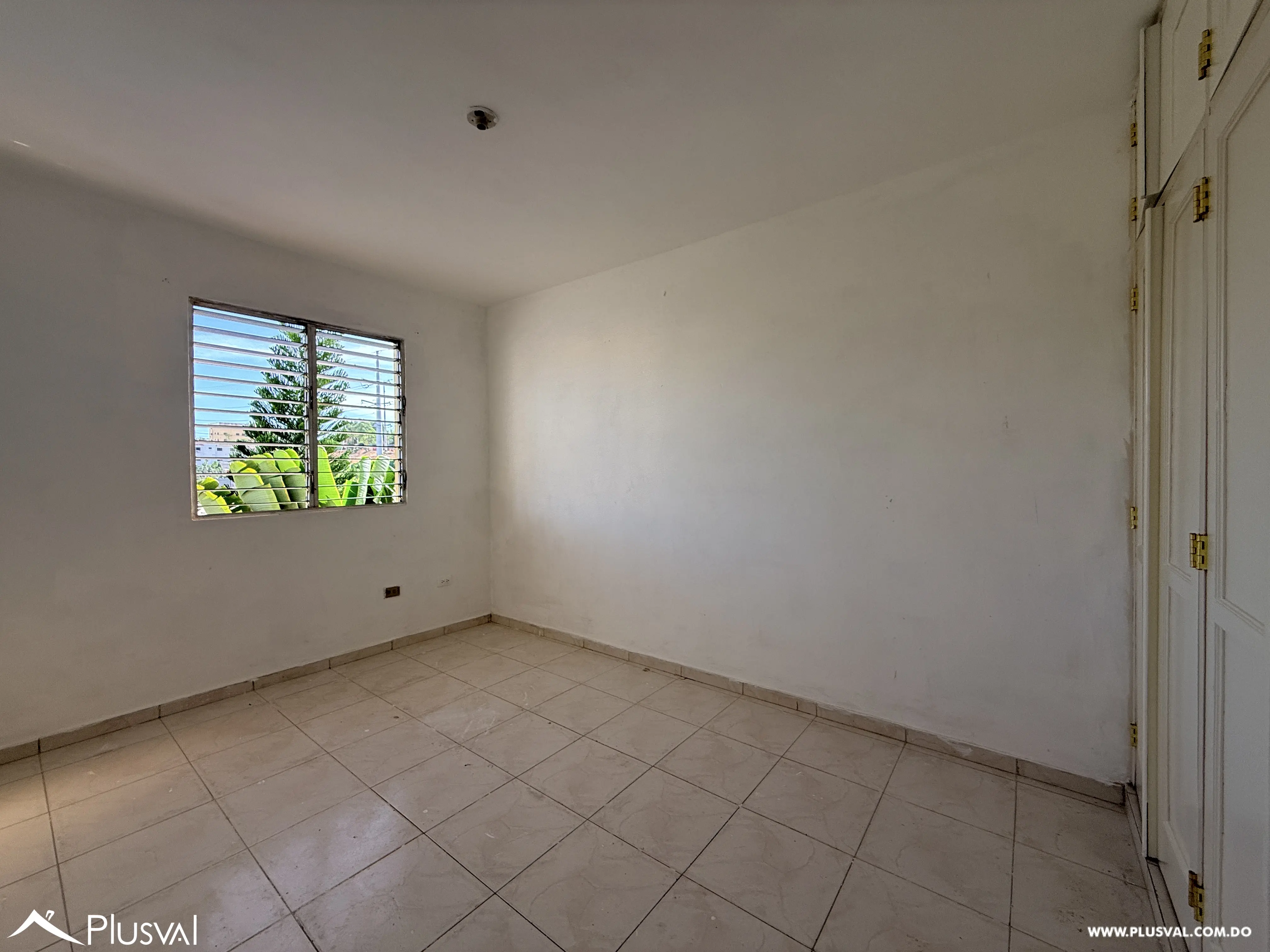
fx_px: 514
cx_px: 635
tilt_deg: -0.9
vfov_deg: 85.7
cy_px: 476
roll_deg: +0.4
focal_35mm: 14
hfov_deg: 102.1
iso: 64
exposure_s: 1/273
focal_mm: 2.22
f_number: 2.2
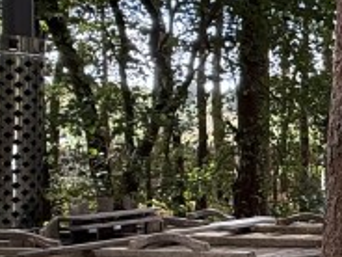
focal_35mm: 78
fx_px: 771
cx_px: 684
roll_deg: -1.5
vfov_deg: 18.9
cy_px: 166
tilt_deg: -1.3
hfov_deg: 17.7
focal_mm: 2.22
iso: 64
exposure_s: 1/183
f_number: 2.2
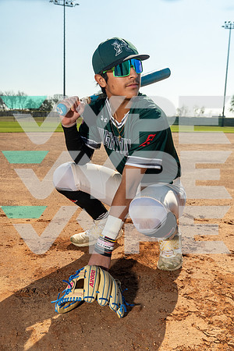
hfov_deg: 38.9
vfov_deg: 55.8
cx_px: 117
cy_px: 176
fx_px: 331
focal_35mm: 34
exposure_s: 1/200
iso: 500
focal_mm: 34
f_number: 7.1
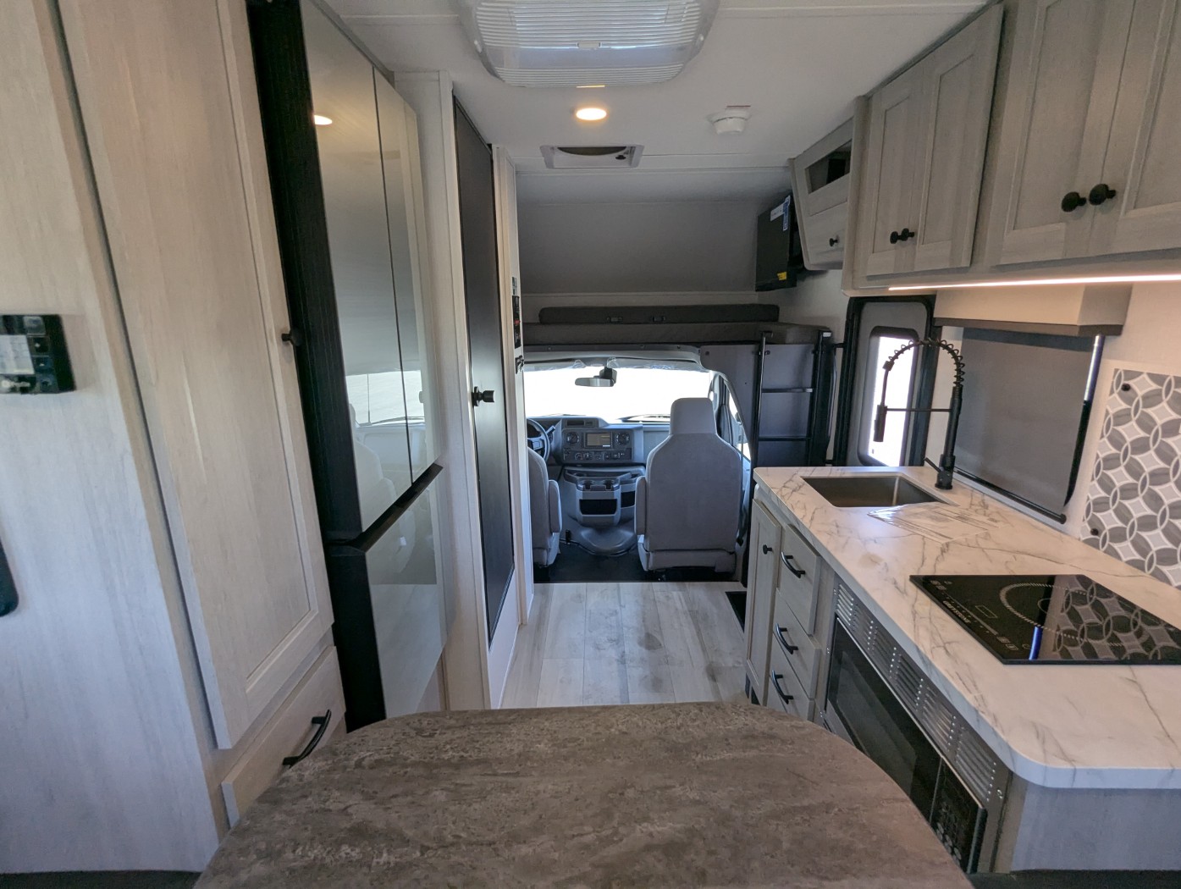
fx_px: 547
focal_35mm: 16
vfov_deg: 78.2
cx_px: 590
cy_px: 444
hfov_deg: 94.4
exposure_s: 1/157
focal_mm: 2.35
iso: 179
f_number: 2.2
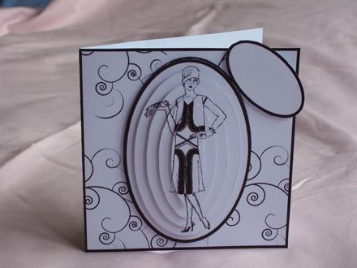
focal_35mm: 84
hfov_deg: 23.3
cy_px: 133
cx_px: 178
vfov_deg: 17.6
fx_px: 866
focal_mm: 13.5
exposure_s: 1/102
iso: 80
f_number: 4
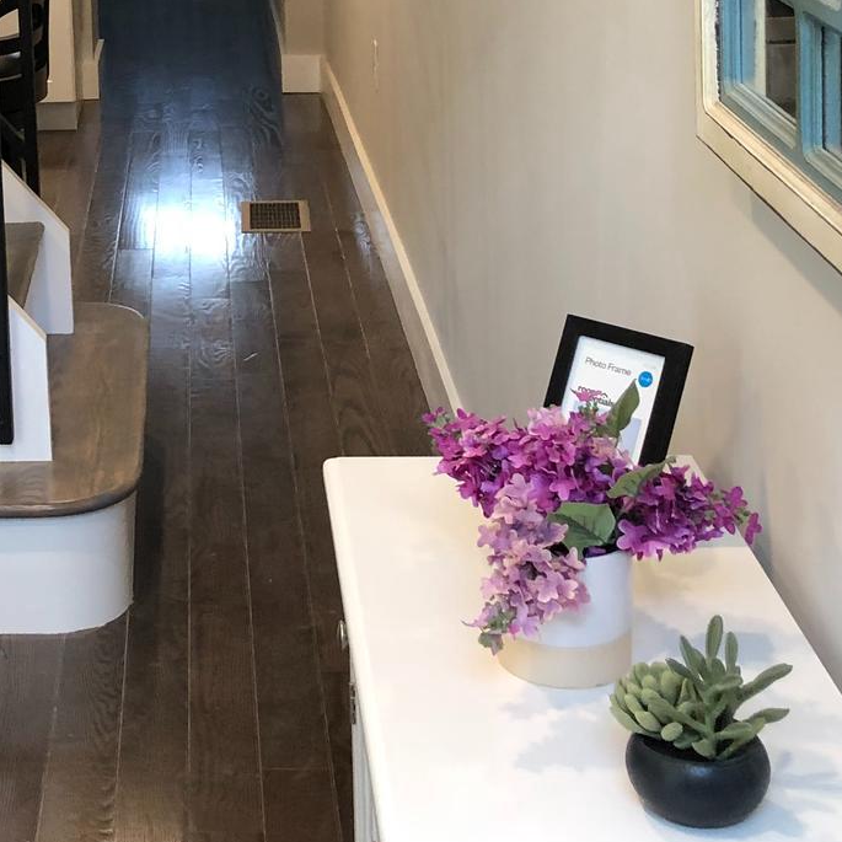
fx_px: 2036
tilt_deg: -7.7
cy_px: -5
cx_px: 16
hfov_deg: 22.5
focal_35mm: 74
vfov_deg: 22.4
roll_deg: +1.8
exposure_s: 1/30
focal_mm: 3.99
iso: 40
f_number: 1.8
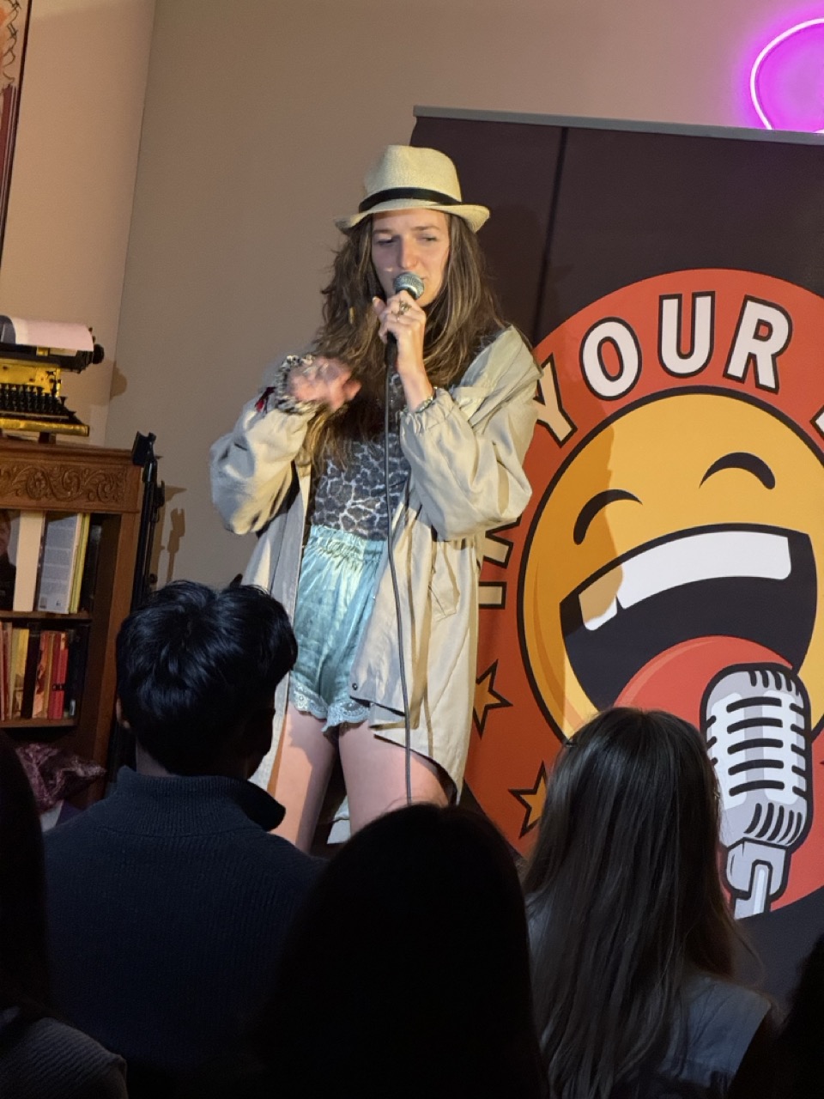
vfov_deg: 16.4
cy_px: 550
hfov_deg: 12.3
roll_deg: -7.4
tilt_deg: -2.3
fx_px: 3809
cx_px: 412
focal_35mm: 120
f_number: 2.8
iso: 800
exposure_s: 1/40
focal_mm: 15.66
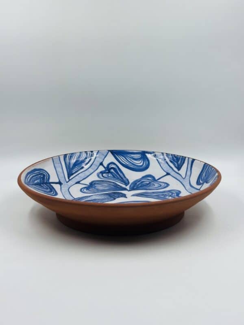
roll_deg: -1.0
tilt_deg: -16.3
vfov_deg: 39.7
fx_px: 451
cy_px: 162
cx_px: 122
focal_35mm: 48
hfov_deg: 30.3
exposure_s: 1/444
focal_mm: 6.86
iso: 64
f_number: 1.78
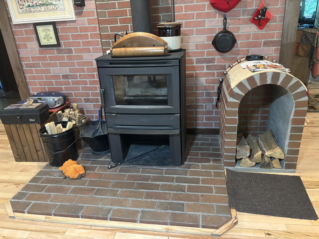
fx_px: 240
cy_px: 120
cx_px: 160
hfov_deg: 67.3
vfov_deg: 53.1
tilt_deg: -22.5
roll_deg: +3.8
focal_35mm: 26
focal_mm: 5.96
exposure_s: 1/40
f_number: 1.6
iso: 400
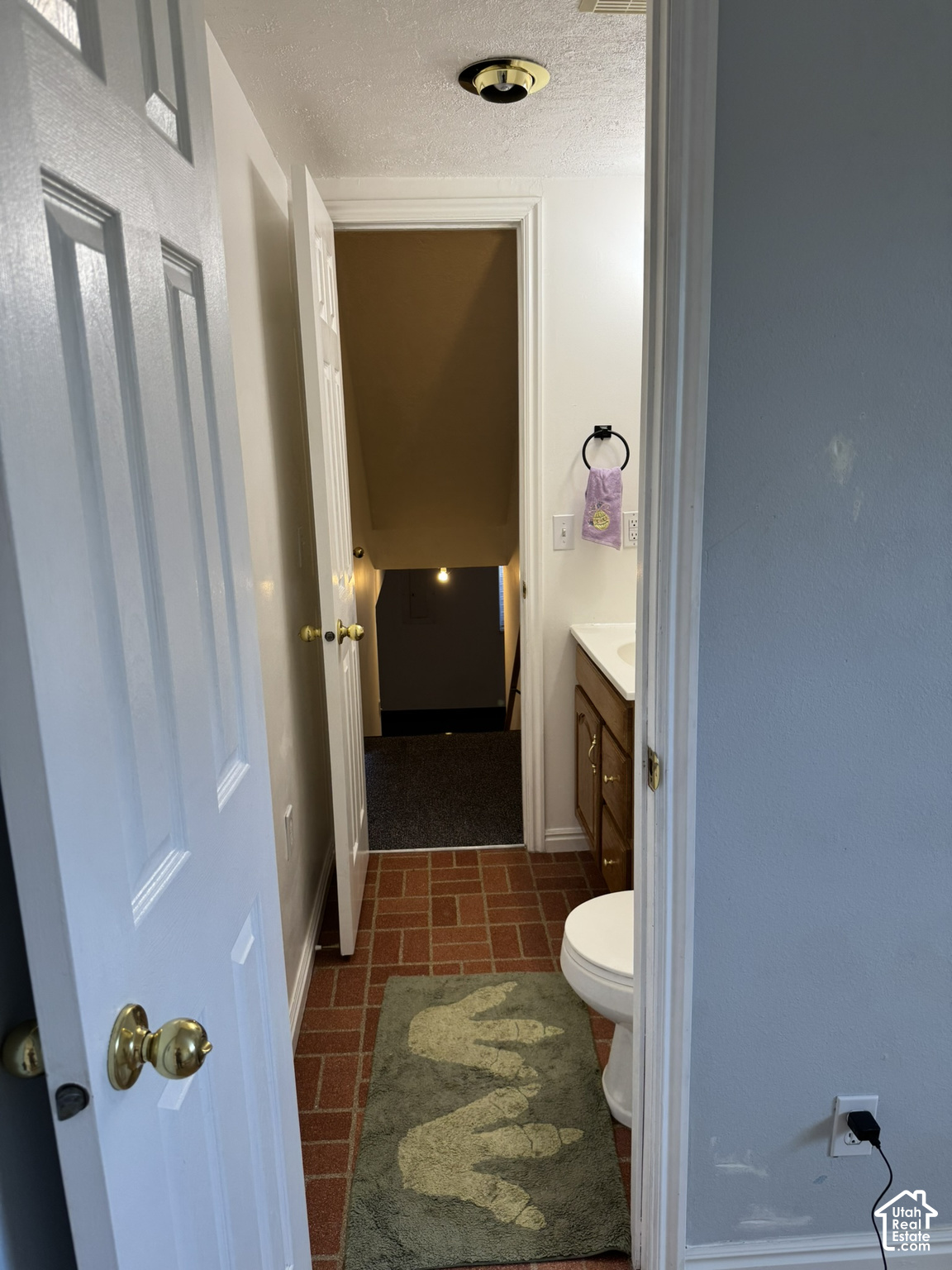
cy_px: 635
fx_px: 880
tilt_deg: -12.6
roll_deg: +1.7
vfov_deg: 71.6
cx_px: 476
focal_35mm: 24
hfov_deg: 56.8
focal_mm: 6.76
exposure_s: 1/120
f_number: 1.78
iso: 100
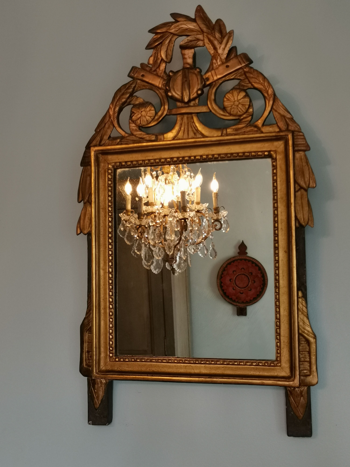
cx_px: 175
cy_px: 234
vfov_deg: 44.8
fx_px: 566
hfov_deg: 34.3
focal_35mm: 42
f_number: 1.8
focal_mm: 4.75
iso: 200
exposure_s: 1/100
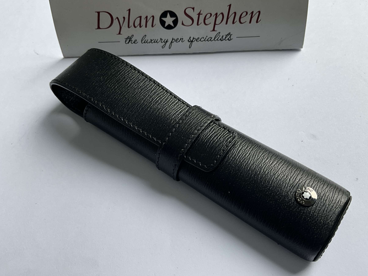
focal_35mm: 31
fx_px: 330
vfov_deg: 45.4
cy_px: 140
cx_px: 189
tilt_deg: -56.9
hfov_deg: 58.3
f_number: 1.8
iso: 16
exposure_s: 1/123
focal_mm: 3
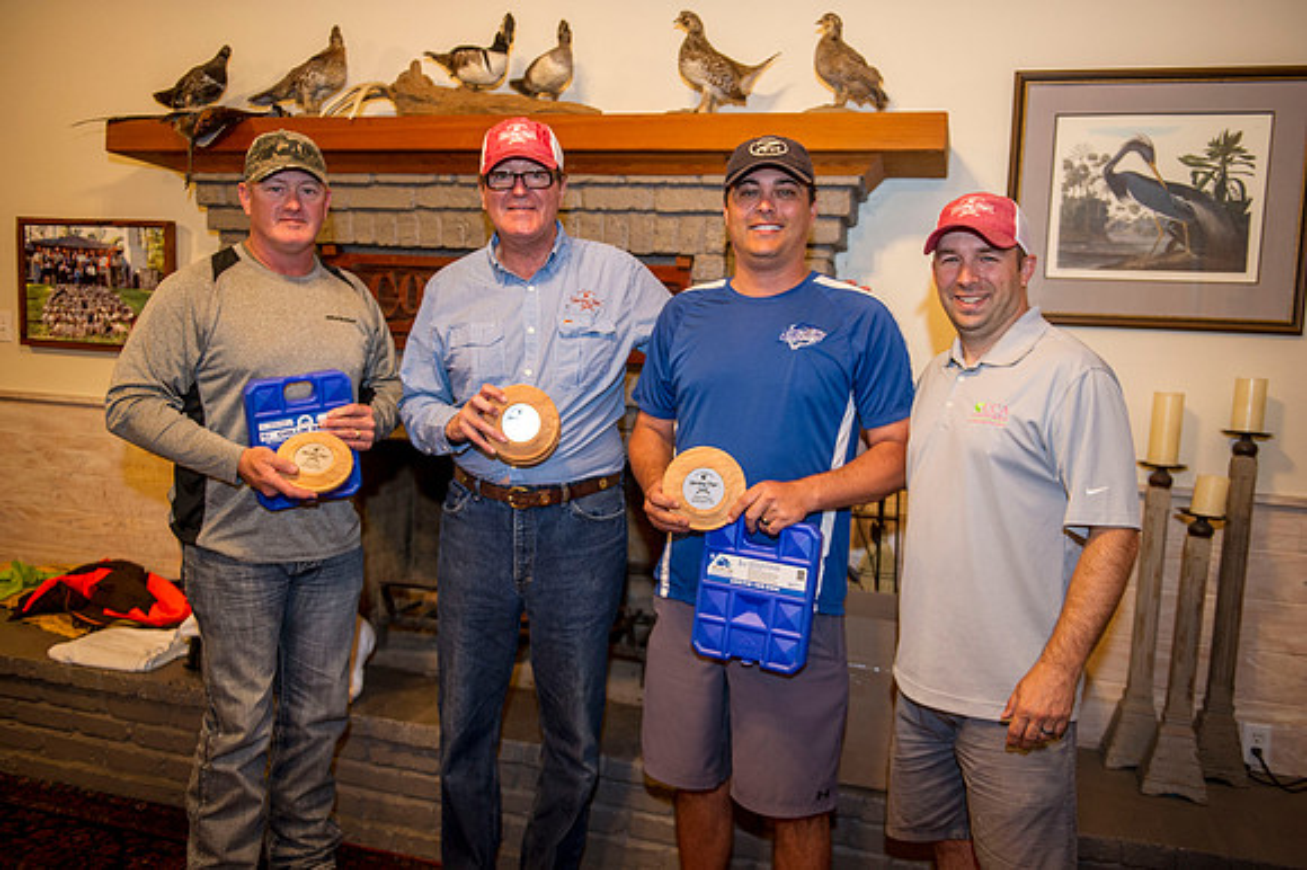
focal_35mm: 31
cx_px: 654
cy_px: 435
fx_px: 1125
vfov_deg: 42.3
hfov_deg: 60.3
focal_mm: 31
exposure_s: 1/100
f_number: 2.8
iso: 1600
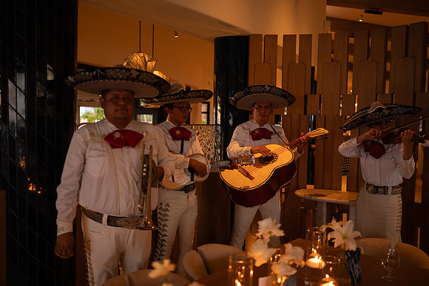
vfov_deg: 37.9
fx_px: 417
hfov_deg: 54.4
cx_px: 214
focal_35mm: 35
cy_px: 143
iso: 800
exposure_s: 1/125
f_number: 1.8
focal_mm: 35
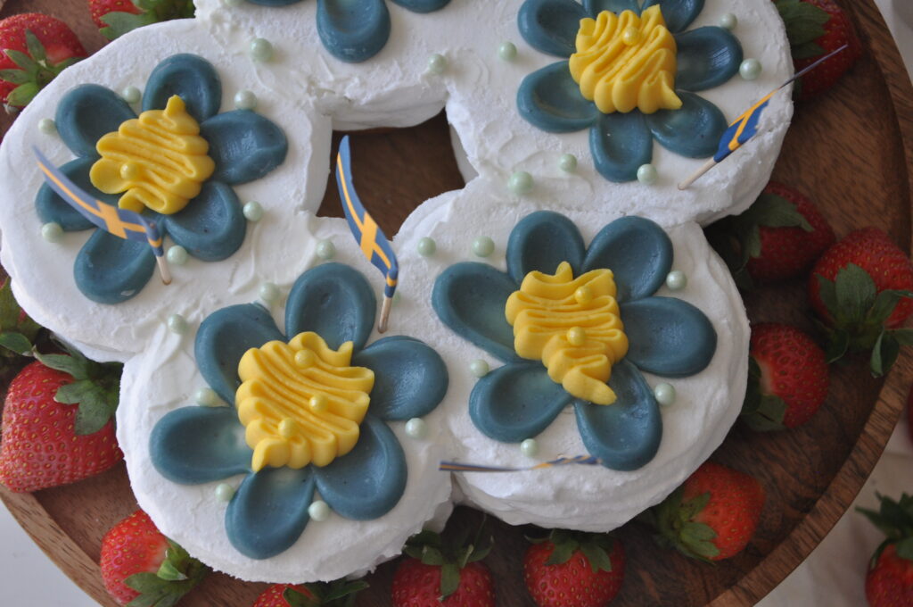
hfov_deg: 29.9
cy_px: 304
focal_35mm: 68
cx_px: 456
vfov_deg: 20.1
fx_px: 1710
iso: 500
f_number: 5.6
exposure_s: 1/60
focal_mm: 45
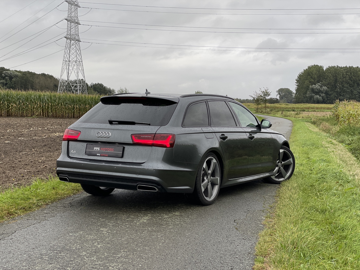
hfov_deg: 36.8
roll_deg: -1.3
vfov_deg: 28.0
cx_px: 180
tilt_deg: -3.0
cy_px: 135
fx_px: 541
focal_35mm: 52
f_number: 2
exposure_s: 1/159
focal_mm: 6
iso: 25
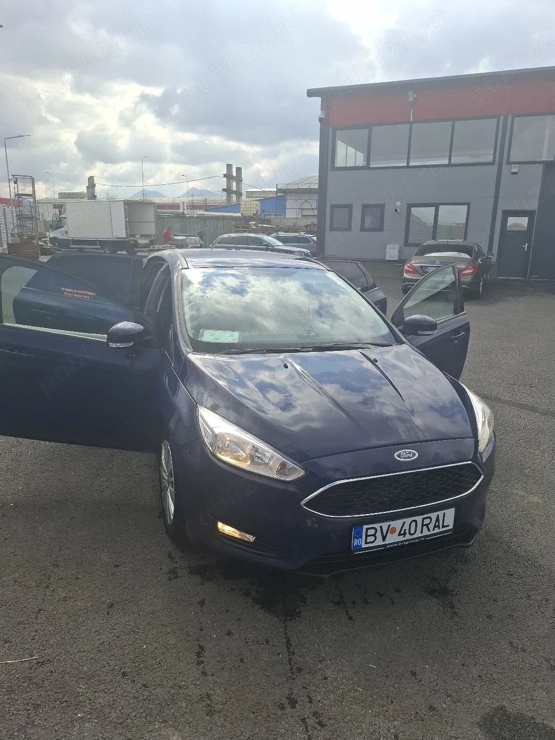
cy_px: 370
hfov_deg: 58.9
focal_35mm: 23
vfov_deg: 73.9
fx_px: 492
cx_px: 278
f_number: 1.8
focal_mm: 5.54
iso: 50
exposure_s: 1/2000
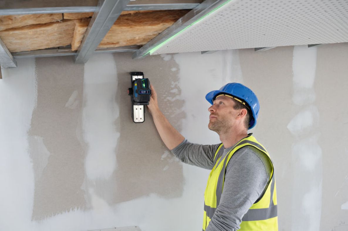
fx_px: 416
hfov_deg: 45.4
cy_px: 116
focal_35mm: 43
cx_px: 174
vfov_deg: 31.2
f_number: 7.1
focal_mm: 43
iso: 1250
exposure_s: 1/160
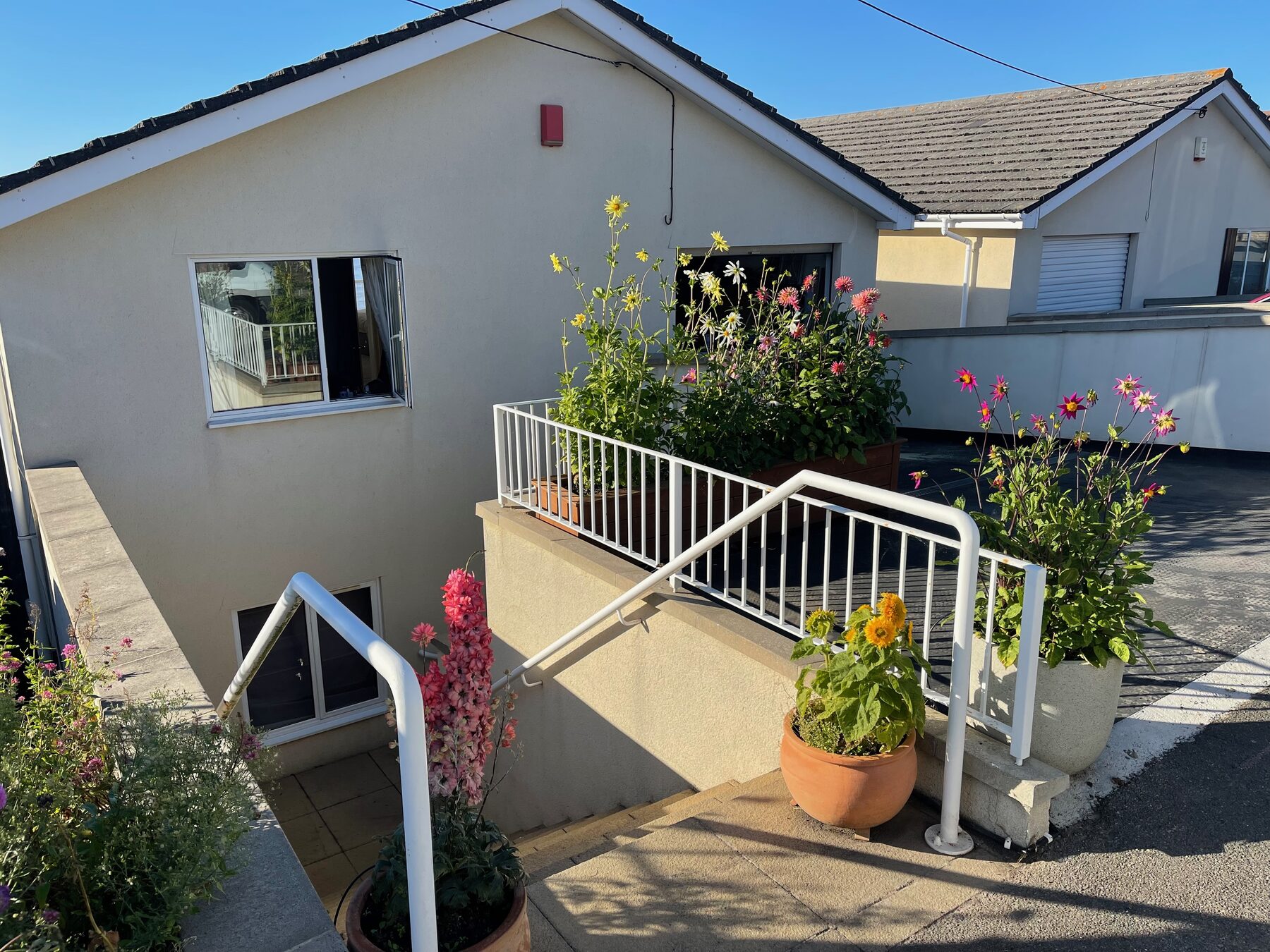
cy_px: 476
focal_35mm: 26
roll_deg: +0.1
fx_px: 954
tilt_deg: -15.7
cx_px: 635
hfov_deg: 67.3
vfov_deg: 53.1
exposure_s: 1/2288
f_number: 1.6
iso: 32
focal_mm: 5.1
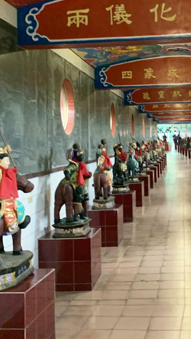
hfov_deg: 23.7
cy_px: 112
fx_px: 441
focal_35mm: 49
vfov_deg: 41.5
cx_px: 176
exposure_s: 1/30
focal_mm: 4.25
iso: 640
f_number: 1.8
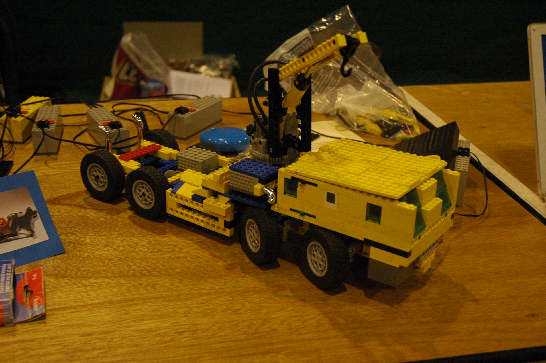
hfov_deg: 38.9
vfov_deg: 26.4
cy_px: 182
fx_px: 773
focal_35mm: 51
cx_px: 273
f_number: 4.2
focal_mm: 34
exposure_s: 1/40
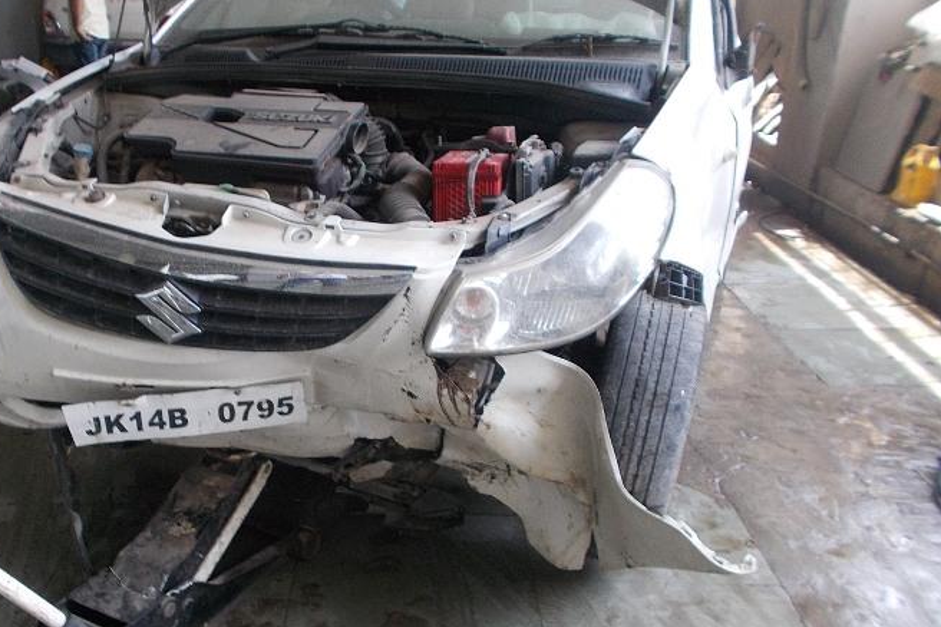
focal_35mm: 33
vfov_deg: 39.7
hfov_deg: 56.7
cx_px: 369
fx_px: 862
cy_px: 396
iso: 160
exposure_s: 1/25
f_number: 3.2
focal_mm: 4.6
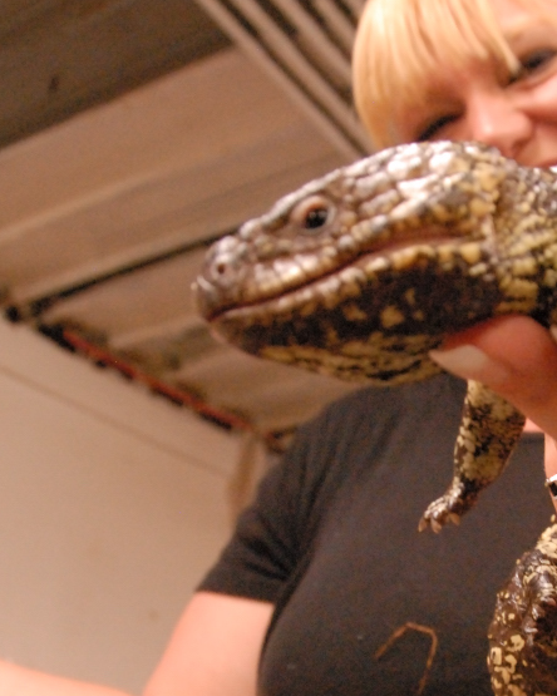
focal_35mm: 59
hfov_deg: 25.2
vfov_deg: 31.3
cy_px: 537
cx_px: 480
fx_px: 1216
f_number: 4
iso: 1600
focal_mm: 18
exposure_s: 1/40
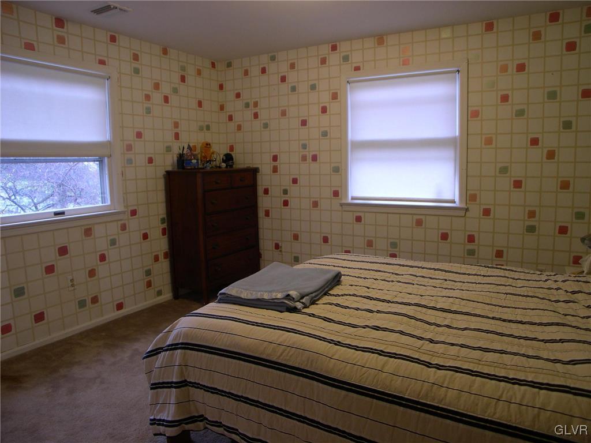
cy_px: 222
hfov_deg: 49.0
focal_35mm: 38
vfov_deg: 37.7
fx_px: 649
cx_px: 296
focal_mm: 8
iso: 100
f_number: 2.8
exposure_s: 1/9.5
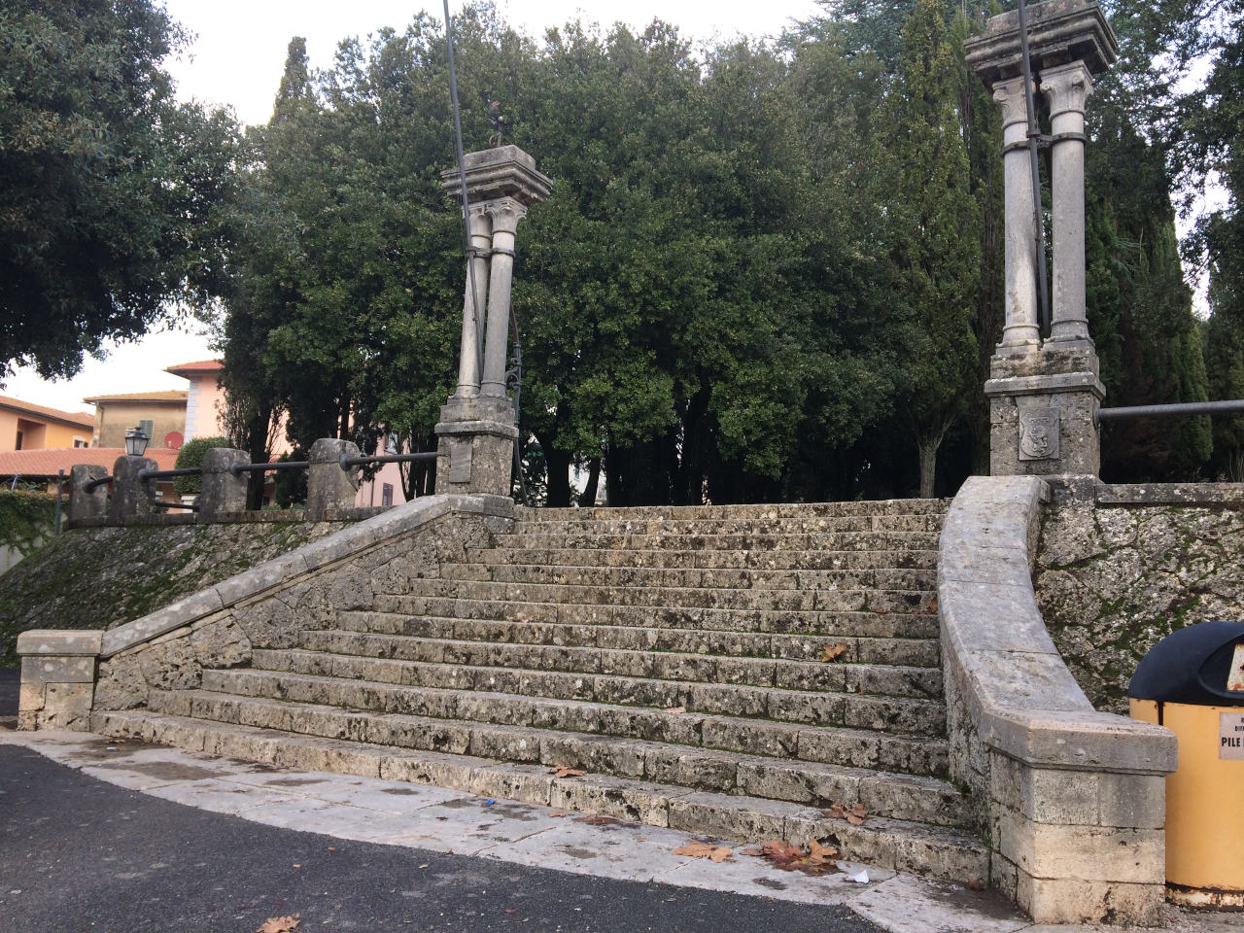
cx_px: 622
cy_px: 466
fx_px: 1042
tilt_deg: +7.1
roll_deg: -1.7
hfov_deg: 61.7
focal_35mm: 29
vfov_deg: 48.2
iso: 32
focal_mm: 4.15
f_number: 2.2
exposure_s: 1/295
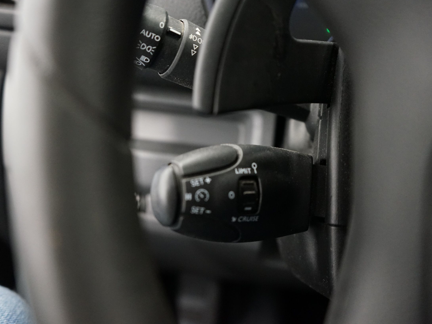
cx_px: 194
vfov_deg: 44.2
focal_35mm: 32
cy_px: 160
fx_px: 399
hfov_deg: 56.7
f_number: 3.5
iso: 4000
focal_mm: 29
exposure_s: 1/60
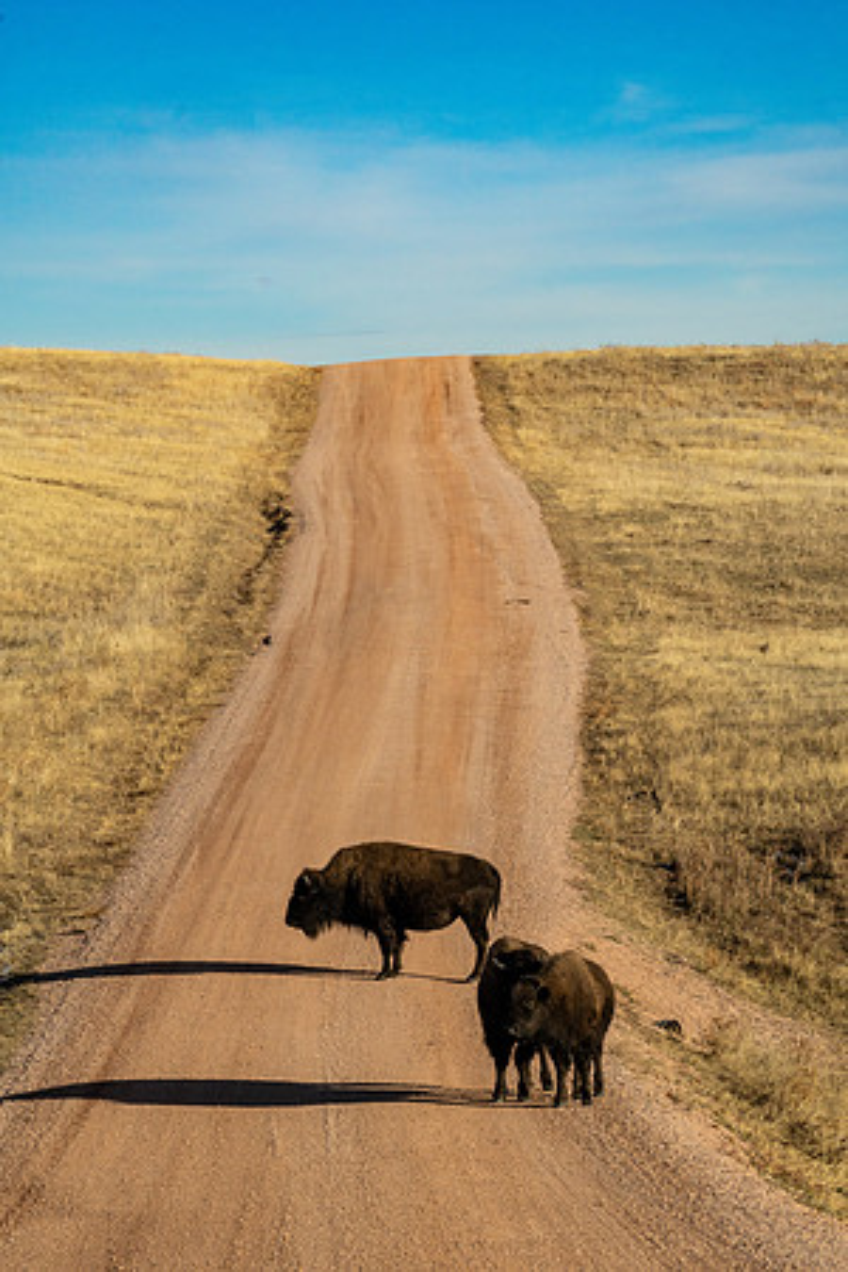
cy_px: 636
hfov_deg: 9.4
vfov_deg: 14.1
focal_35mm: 146
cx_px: 424
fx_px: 5141
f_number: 16
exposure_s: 1/400
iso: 500
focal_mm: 97
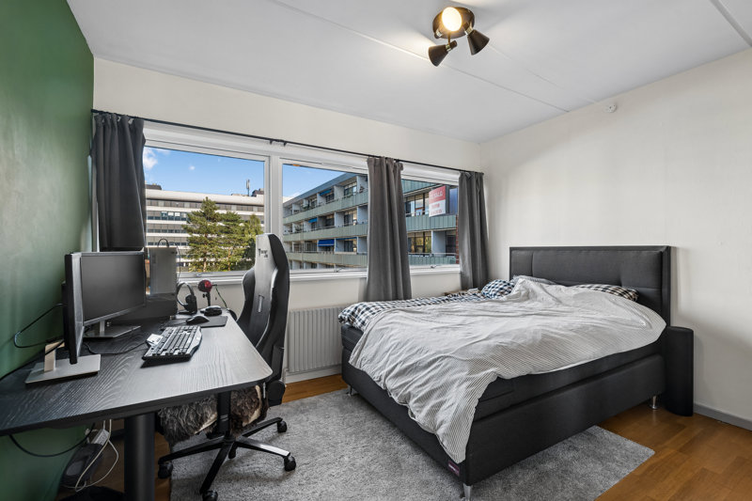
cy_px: 250
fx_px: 334
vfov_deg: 73.7
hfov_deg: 96.7
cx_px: 376
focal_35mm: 16
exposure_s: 1/25
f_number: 8
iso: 160
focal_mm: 16
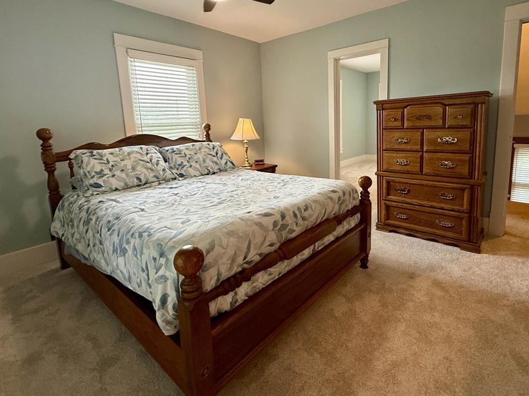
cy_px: 161
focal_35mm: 17
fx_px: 260
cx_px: 289
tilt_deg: -7.5
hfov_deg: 90.8
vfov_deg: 74.0
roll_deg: +3.1
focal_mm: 2.22
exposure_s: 1/60
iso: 200
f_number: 2.2
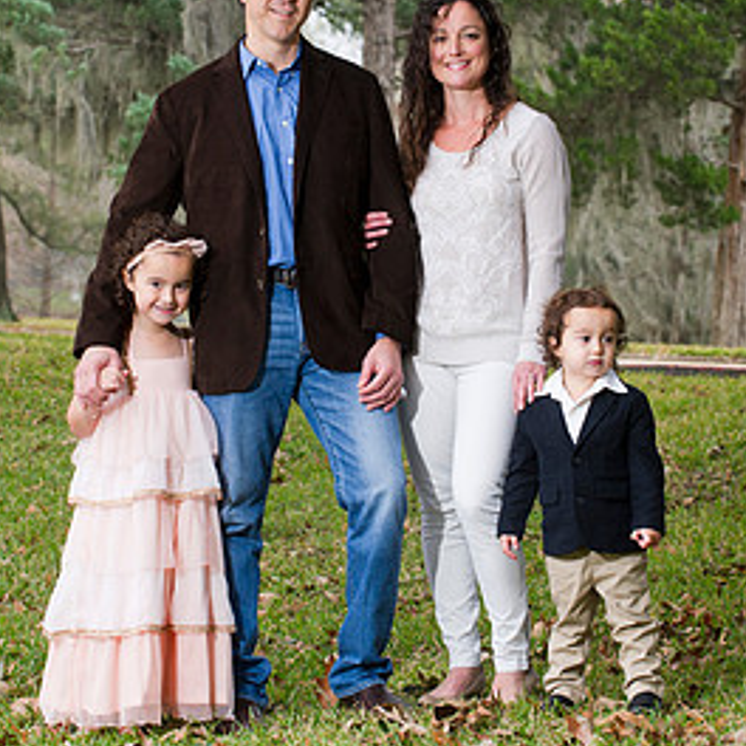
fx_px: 3706
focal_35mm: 152
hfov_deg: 11.5
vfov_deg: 11.5
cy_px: 232
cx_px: 383
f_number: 6.3
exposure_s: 1/125
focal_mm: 105
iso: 640
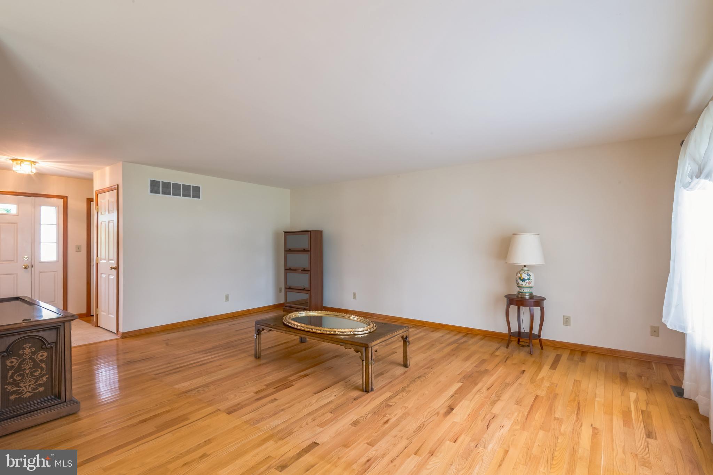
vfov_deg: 73.7
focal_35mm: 16
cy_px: 238
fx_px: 317
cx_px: 356
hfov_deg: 96.7
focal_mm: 16
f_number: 16
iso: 250
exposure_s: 2.5
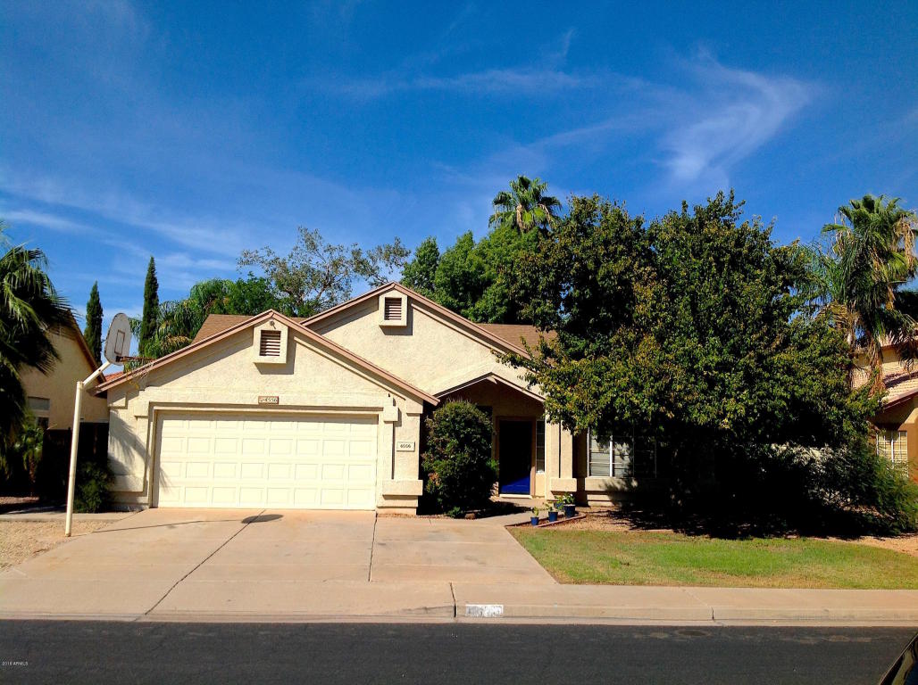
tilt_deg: +6.0
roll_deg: -1.3
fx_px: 927
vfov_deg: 40.6
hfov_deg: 52.7
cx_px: 459
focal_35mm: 35
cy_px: 342
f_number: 2.4
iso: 50
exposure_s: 1/3030
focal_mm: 4.28
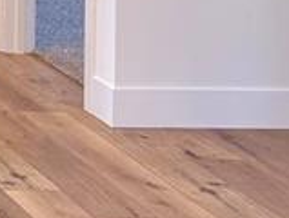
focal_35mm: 167
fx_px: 1397
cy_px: -287
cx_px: -485
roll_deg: -0.6
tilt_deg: -1.2
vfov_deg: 8.3
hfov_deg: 9.8
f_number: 1.6
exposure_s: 1/120
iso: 50
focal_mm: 5.96
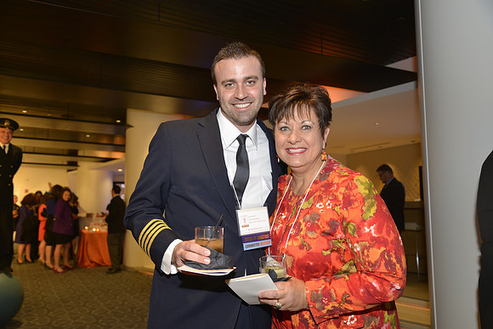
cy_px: 164
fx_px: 425
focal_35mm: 31
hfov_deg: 60.3
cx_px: 246
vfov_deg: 42.3
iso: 800
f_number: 4
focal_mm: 31
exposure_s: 1/60
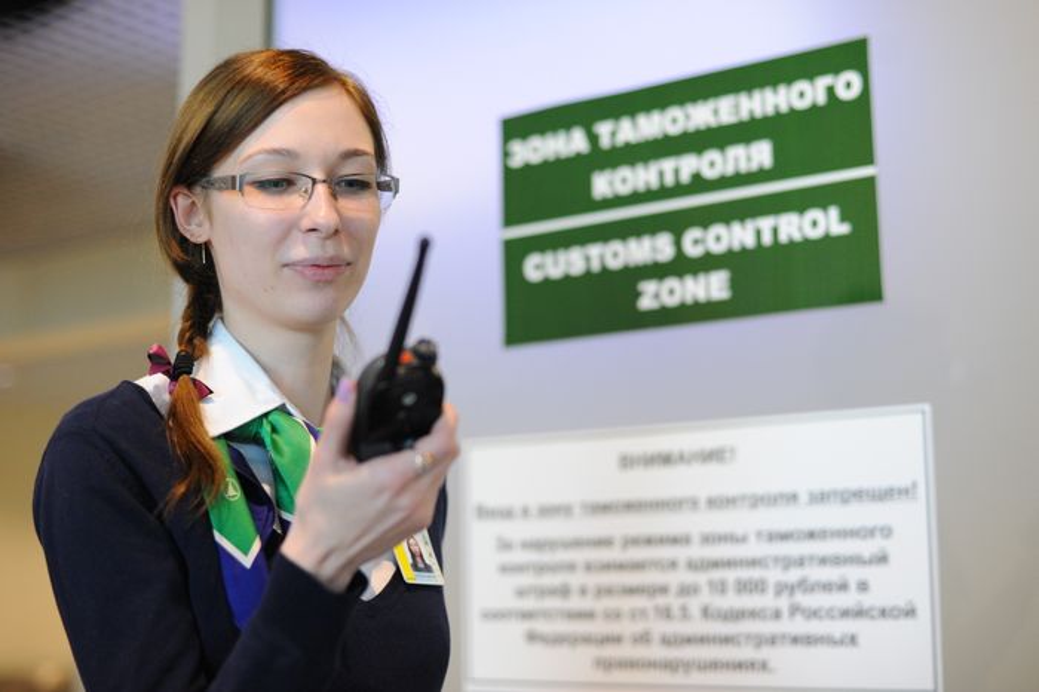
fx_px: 1442
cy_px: 346
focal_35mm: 50
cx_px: 520
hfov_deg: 39.6
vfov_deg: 27.0
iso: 2500
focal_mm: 50
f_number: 2.8
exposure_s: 1/800
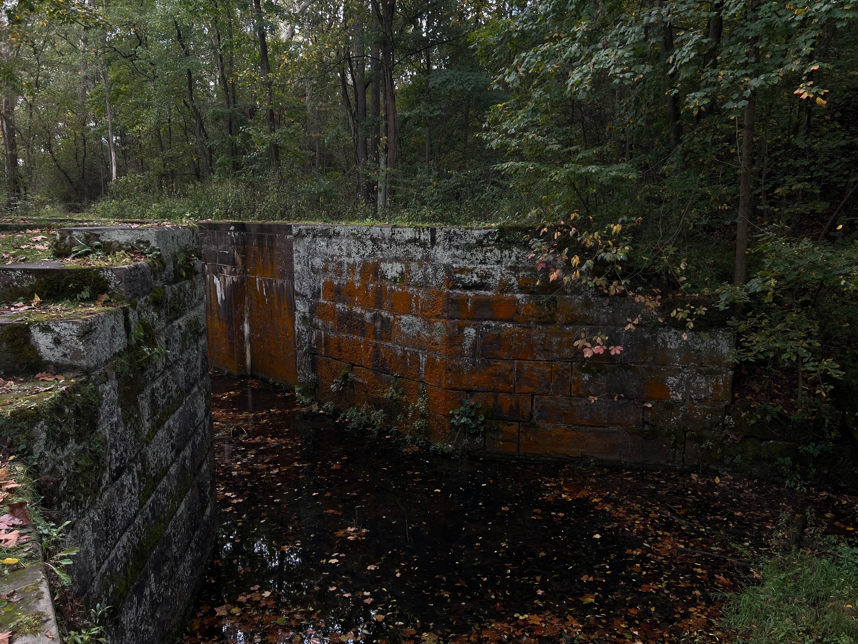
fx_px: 644
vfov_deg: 53.1
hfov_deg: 67.3
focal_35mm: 26
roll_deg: +0.3
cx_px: 429
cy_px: 322
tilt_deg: -9.9
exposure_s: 1/360
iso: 50
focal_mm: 5.7
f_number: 1.5
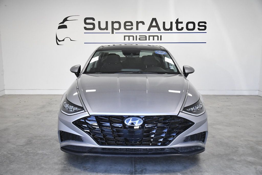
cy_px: 88
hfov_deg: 49.5
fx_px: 284
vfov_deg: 34.2
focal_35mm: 39
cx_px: 131
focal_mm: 26
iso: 2500
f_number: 3.8
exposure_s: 1/1600
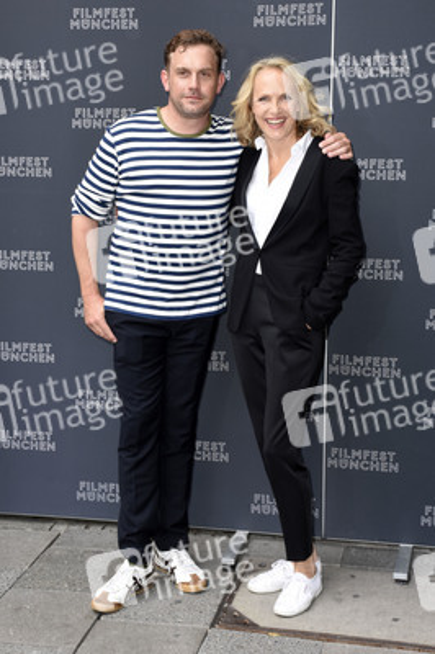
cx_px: 218
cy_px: 327
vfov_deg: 37.9
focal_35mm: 52
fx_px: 953
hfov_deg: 25.7
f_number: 6.3
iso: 500
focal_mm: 35
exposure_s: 1/100
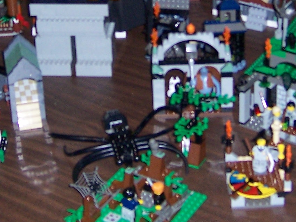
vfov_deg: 14.4
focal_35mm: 100
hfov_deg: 19.6
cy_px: -41
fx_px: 855
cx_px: 109
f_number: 2.8
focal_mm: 5.5
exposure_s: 1/60
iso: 140
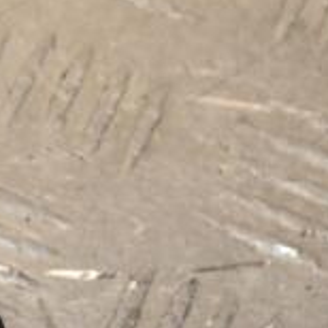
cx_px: -300
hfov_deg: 3.3
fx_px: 5581
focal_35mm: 521
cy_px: 366
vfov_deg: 3.4
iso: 800
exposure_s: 1/200
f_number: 9
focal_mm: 105
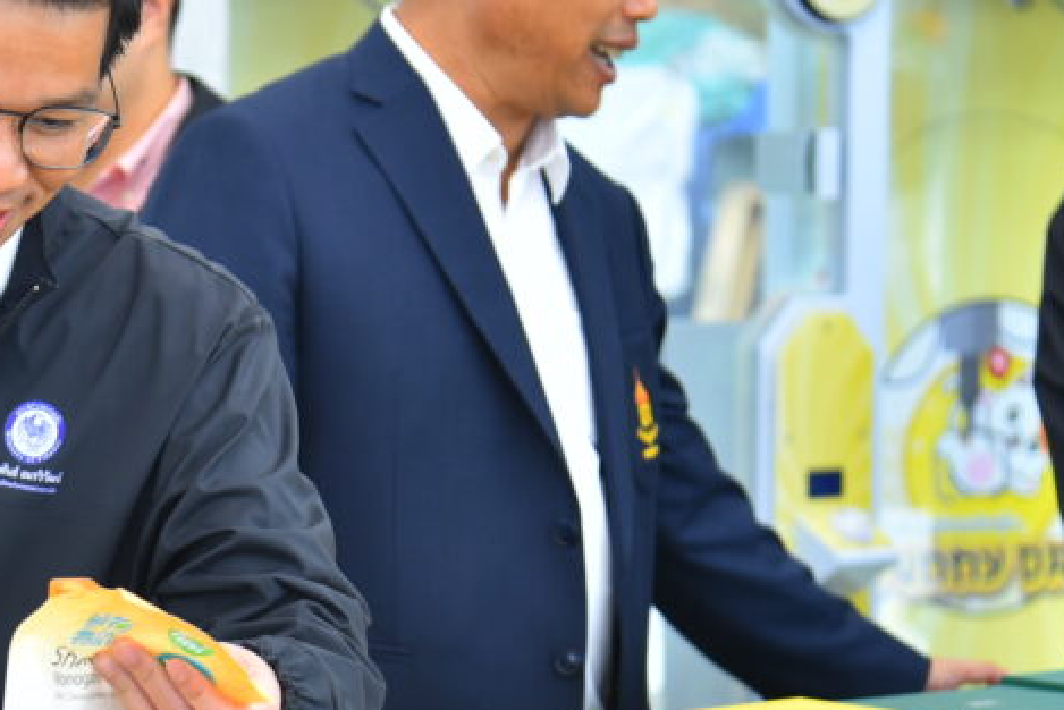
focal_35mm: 142
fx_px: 4198
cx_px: 5
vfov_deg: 9.7
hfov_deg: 14.2
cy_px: 304
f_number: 4
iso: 320
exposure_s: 1/200
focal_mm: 65
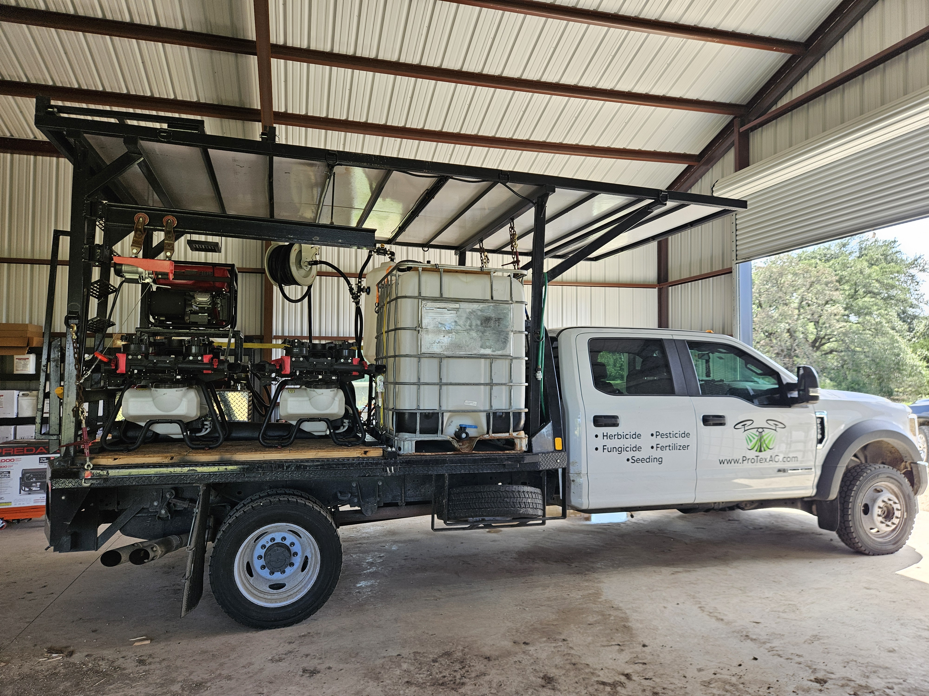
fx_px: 617
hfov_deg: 73.9
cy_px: 348
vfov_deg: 58.9
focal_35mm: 23
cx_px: 464
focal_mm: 5.4
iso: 50
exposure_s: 1/180
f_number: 1.8
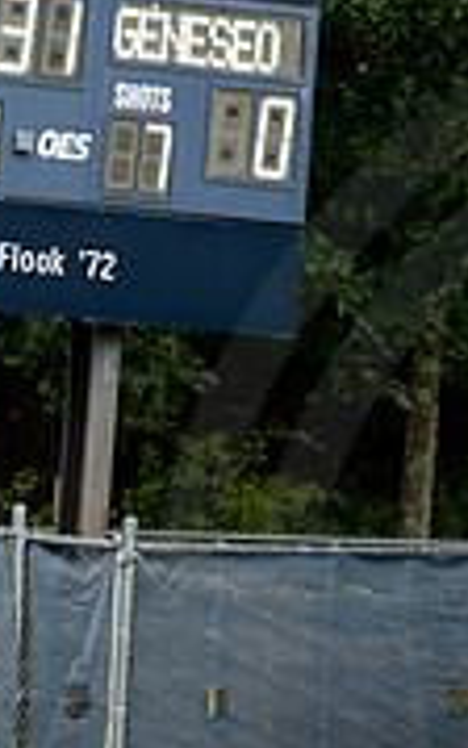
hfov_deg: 2.0
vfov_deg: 3.1
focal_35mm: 668
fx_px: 13621
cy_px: 696
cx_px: 882
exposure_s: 1/320
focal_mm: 200
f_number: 2.8
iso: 320
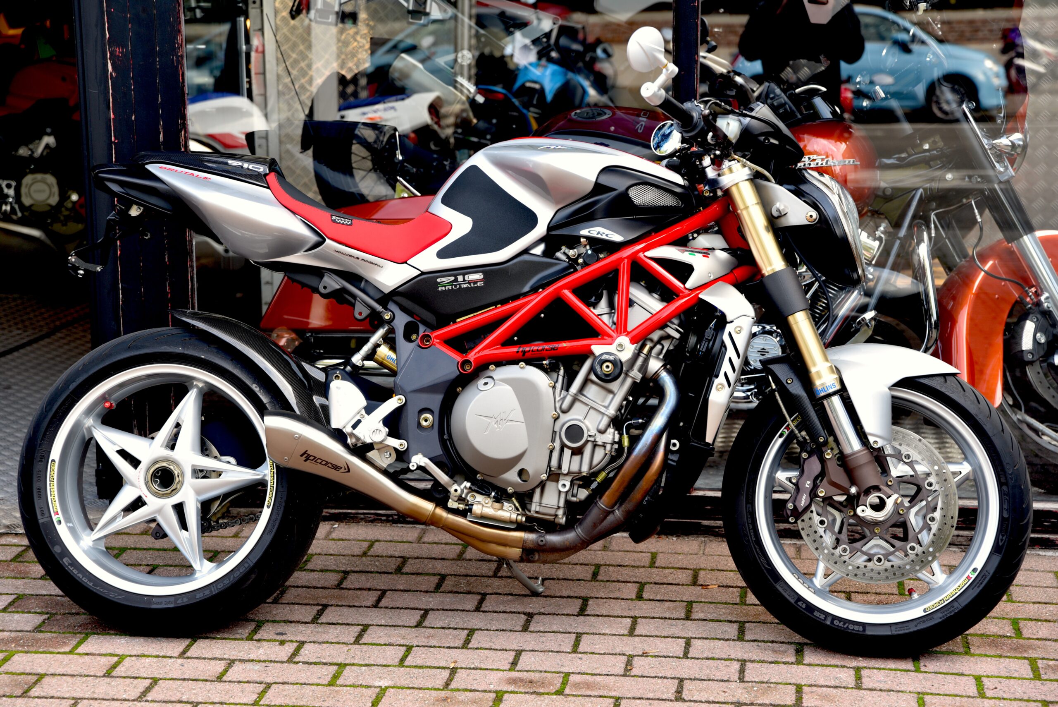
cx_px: 529
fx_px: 2058
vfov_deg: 19.5
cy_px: 354
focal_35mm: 70
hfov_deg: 28.8
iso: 200
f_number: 4.5
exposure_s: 1/80
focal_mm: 70
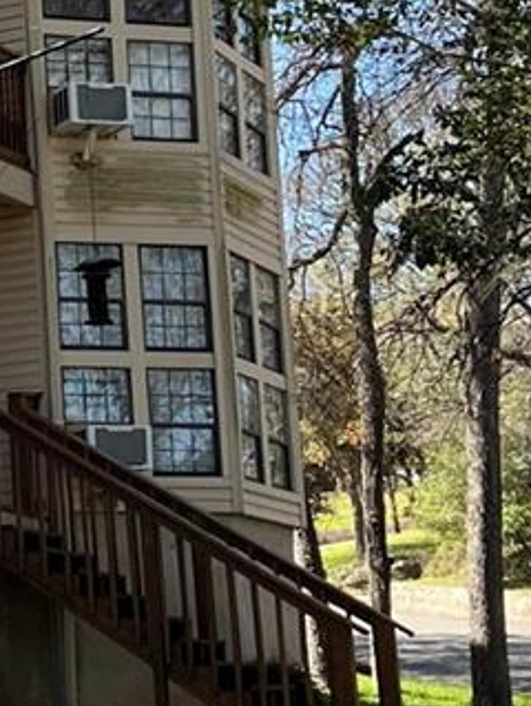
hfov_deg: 11.6
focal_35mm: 125
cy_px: 188
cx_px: -148
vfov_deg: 15.7
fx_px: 2552
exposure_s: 1/1029
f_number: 1.5
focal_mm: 5.7
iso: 50
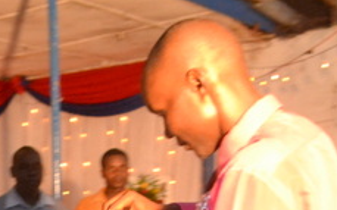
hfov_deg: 23.2
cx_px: -34
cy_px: 305
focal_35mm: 84
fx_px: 771
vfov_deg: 14.6
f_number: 3.5
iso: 3200
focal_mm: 18
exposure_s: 1/60
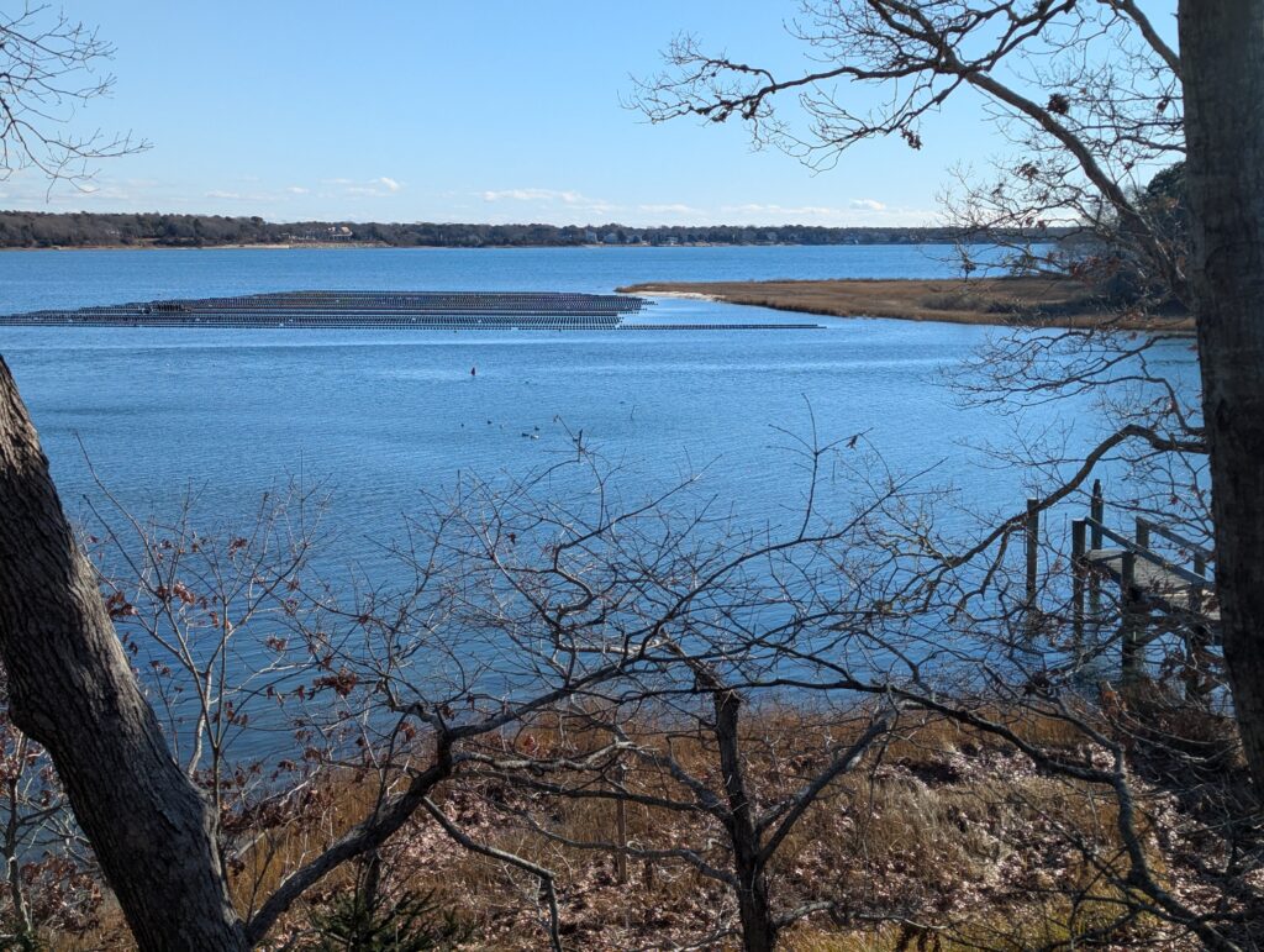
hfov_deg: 39.6
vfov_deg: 30.3
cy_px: 476
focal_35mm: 48
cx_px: 632
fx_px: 1755
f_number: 1.85
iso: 50
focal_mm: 6.81
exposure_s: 1/2375
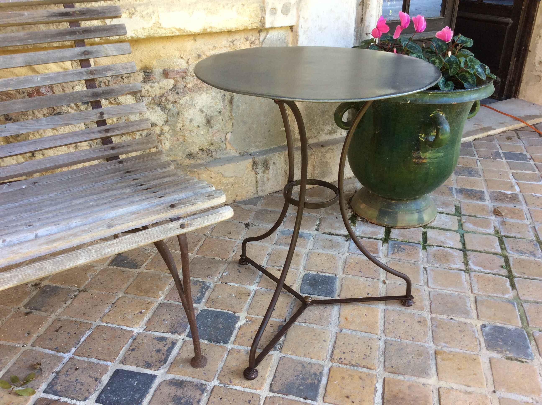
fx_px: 500
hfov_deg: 56.9
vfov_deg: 44.1
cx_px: 271
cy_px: 202
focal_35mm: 32
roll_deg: -1.1
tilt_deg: -27.6
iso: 32
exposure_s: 1/50
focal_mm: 3.3
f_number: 2.4
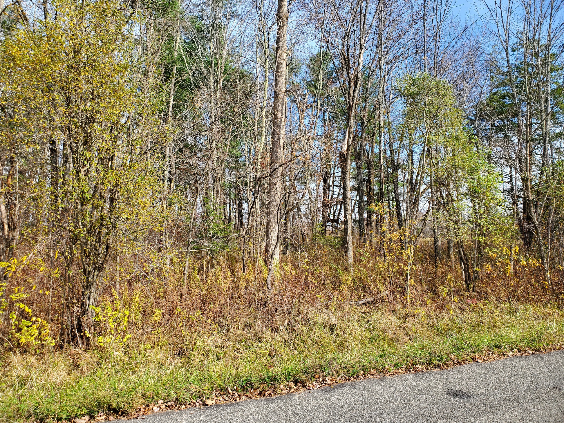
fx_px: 424
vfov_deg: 53.1
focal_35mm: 26
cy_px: 212
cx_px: 282
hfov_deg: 67.3
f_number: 2.4
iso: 50
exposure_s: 1/564
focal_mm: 4.3
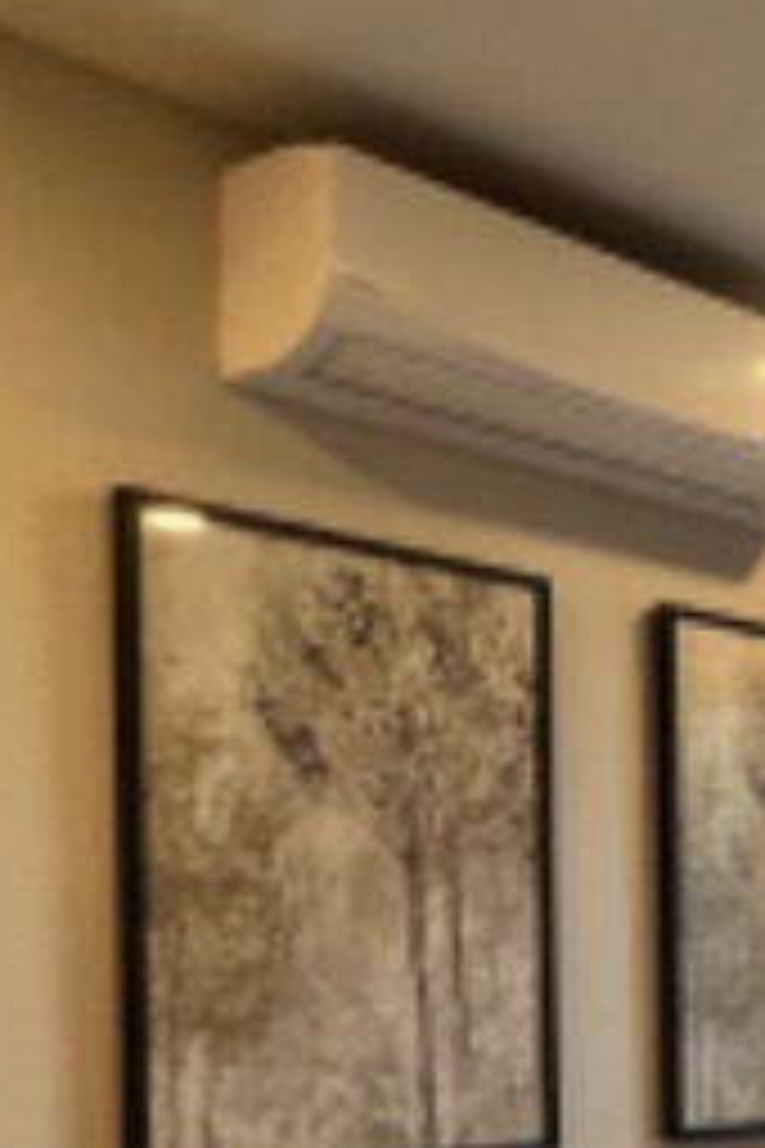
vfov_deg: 35.7
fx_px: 1689
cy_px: 995
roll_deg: +1.7
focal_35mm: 53
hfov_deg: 19.1
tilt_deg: -0.1
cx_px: 1400
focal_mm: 1.57
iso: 100
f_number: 1.8
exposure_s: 1/100
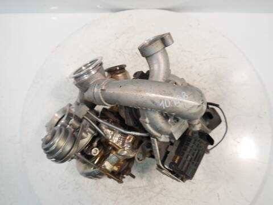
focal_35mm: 30
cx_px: 136
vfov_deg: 46.8
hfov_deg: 60.0
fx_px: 237
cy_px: 102
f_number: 3.5
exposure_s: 1/60
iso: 400
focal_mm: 15
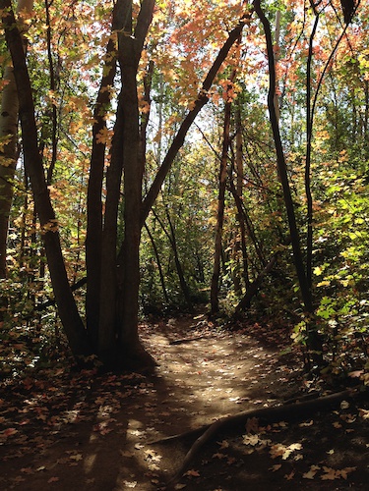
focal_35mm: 33
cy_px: 246
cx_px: 184
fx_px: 469
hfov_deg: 42.9
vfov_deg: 55.4
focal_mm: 4.12
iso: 50
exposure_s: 1/384
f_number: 2.4
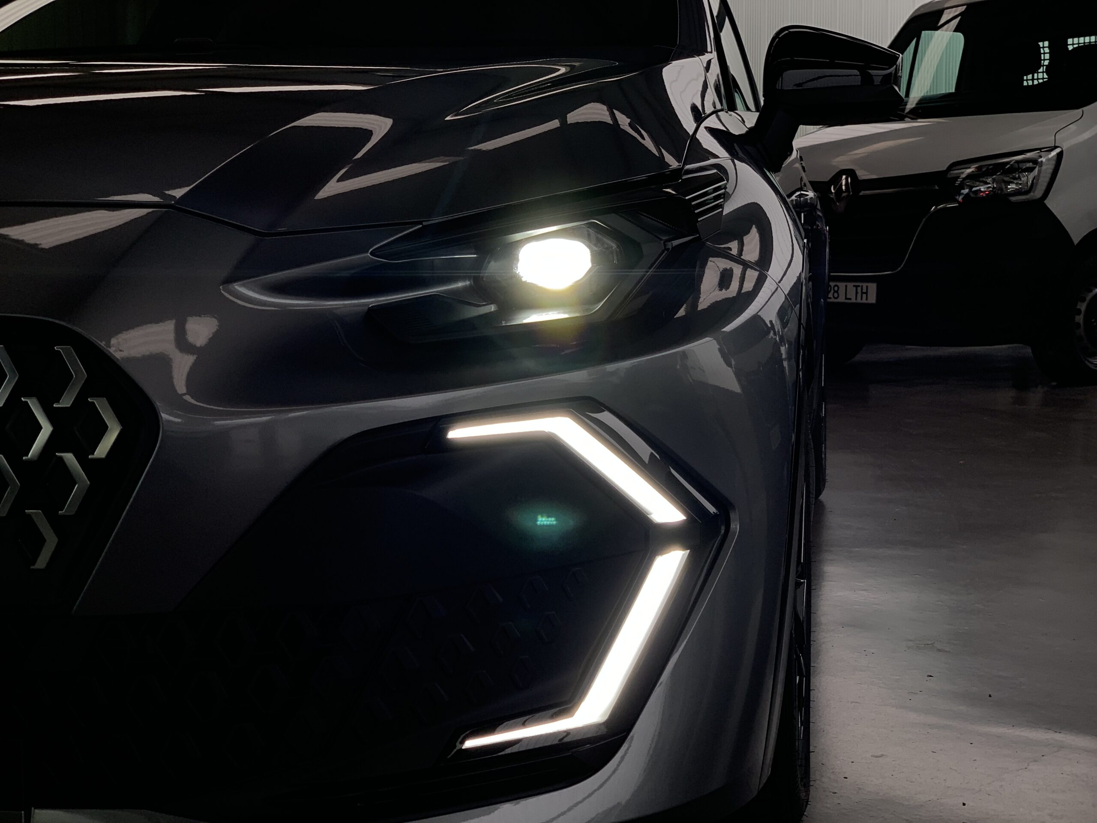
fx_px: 1648
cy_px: 412
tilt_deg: -5.4
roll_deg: -0.3
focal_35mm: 52
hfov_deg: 36.8
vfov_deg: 28.0
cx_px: 548
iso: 50
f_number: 2.4
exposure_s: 1/100
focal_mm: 6
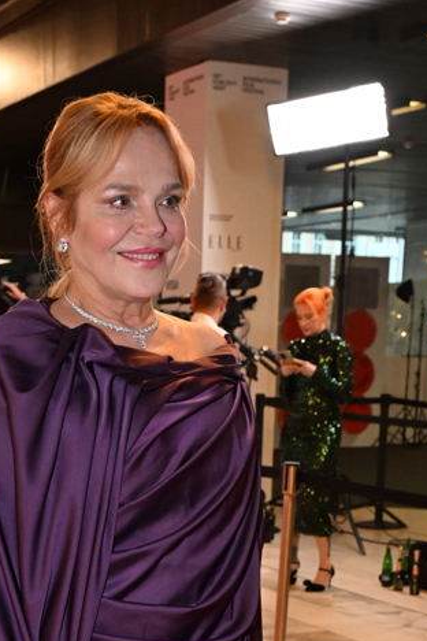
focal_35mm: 74
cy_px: 664
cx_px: 105
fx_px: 1318
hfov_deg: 18.3
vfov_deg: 25.7
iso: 4000
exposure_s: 1/200
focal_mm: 33.5
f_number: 5.6
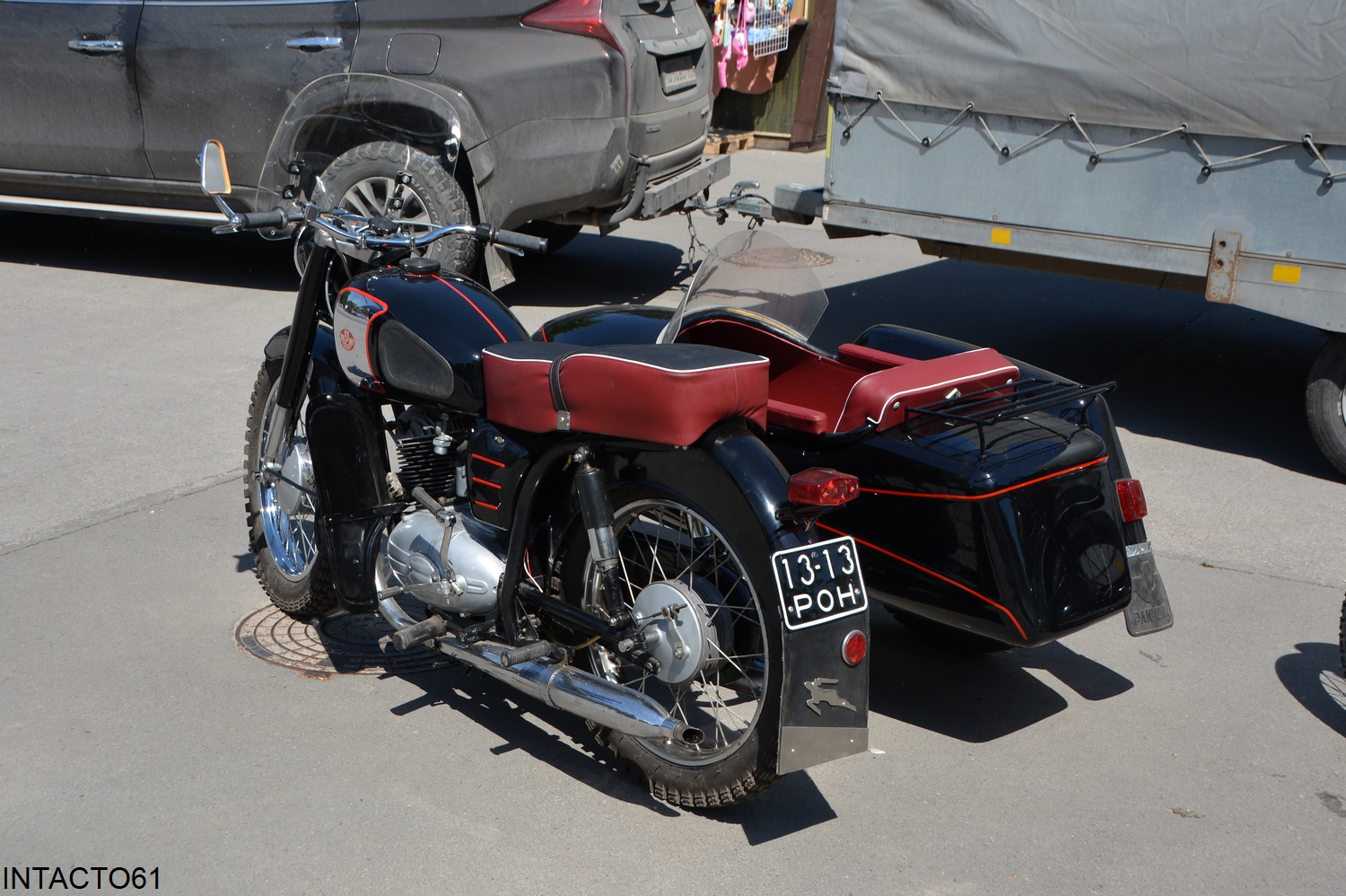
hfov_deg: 41.1
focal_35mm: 48
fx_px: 1793
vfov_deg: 28.0
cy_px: 448
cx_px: 673
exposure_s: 1/250
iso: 125
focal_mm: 32
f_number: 8
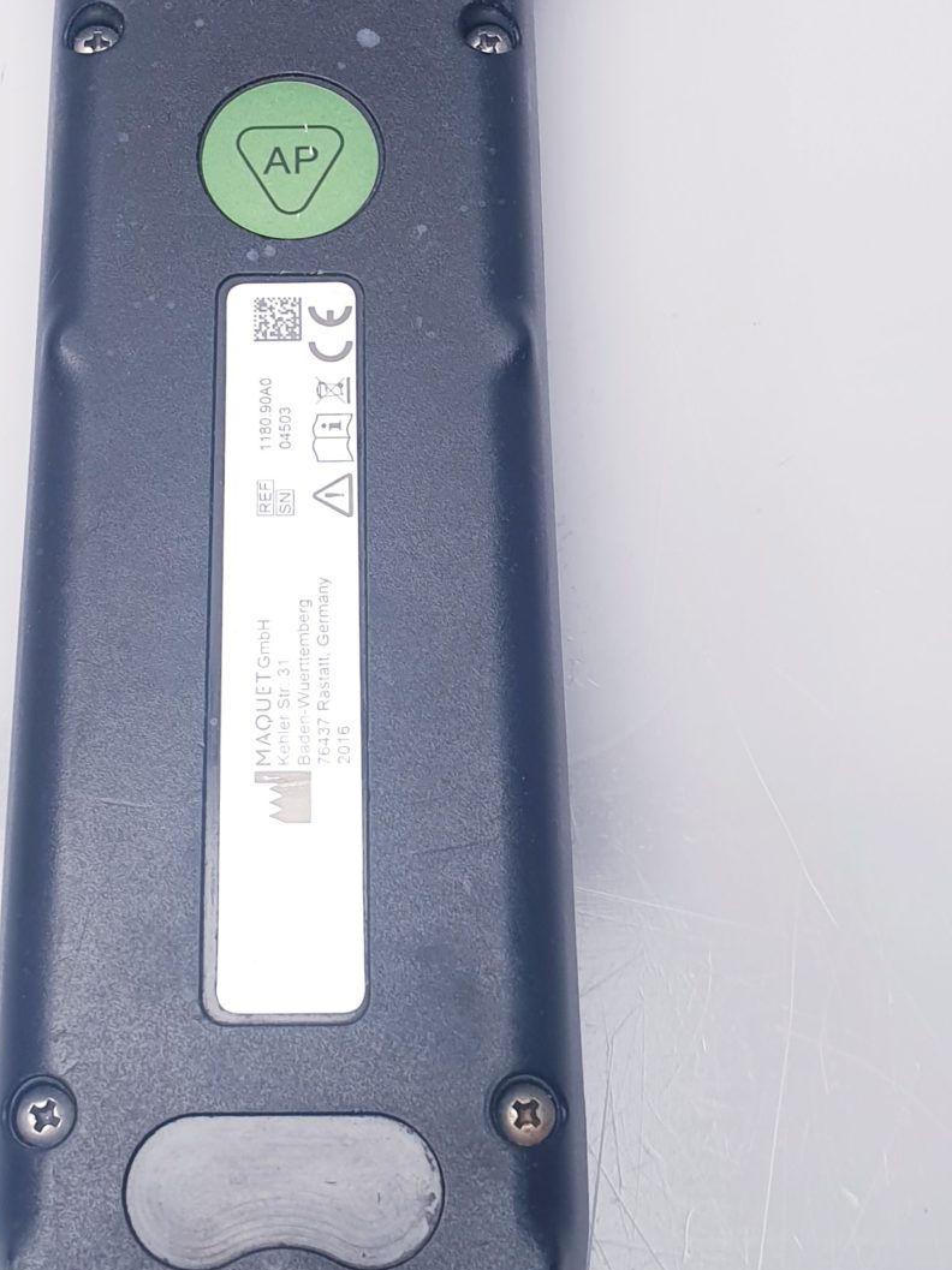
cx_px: 337
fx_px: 2312
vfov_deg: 29.8
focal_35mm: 63
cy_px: 191
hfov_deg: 23.2
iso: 64
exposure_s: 1/50
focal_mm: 4.3
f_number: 2.4
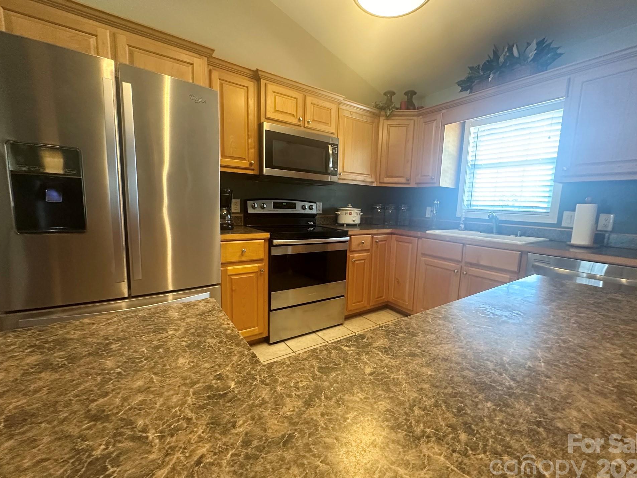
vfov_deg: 81.8
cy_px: 240
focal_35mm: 15
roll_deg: -1.7
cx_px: 337
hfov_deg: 98.1
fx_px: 276
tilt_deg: -7.6
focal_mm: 2.22
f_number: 2.2
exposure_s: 1/60
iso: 500
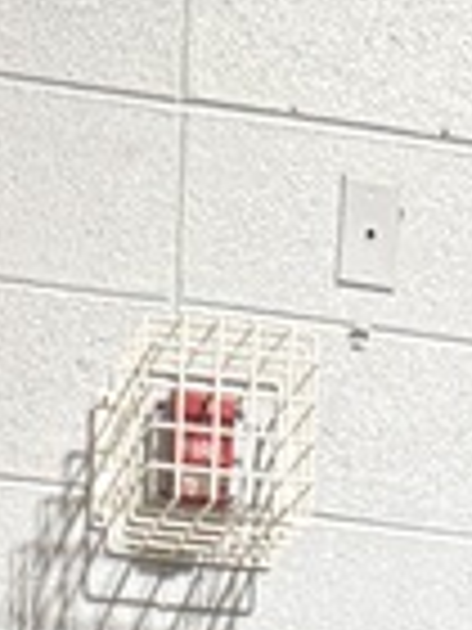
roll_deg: -1.6
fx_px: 3182
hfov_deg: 8.5
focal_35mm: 175
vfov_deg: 8.4
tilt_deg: -9.3
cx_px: 243
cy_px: 2210
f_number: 1.78
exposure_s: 1/60
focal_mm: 6.76
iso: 200
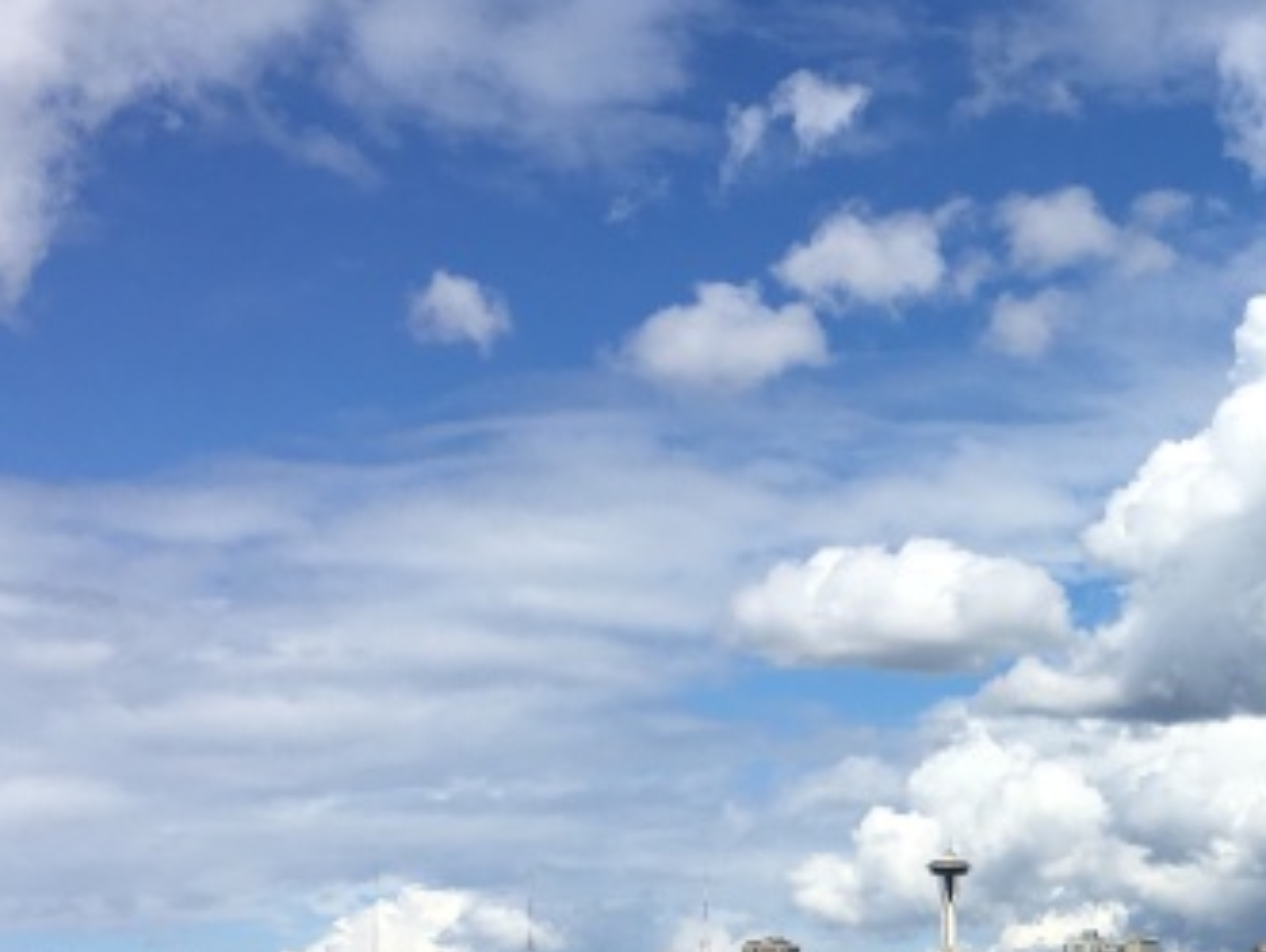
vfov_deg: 20.2
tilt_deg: +2.1
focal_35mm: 70
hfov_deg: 26.5
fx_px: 2563
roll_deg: +0.4
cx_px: 1220
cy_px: 1021
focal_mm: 4.15
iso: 25
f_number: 2.2
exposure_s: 1/3344
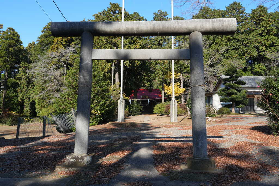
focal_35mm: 33
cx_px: 140
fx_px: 256
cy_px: 93
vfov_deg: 39.9
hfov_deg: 57.2
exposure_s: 1/160
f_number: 8
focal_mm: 22
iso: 100
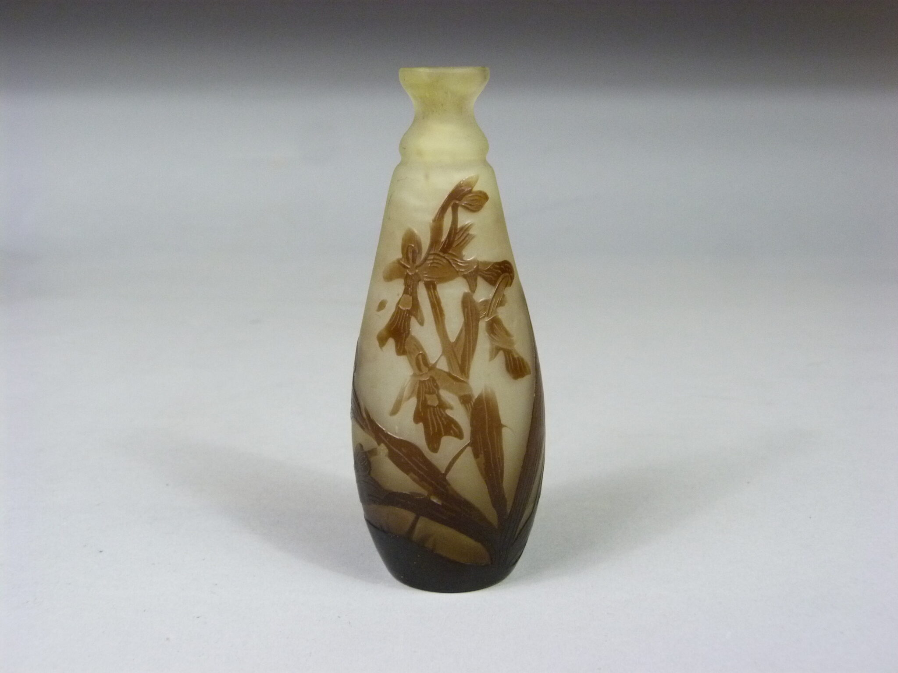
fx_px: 1141
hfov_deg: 42.9
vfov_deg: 32.9
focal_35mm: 44
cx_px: 449
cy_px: 336
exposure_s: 1/50
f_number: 3.2
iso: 400
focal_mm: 7.9
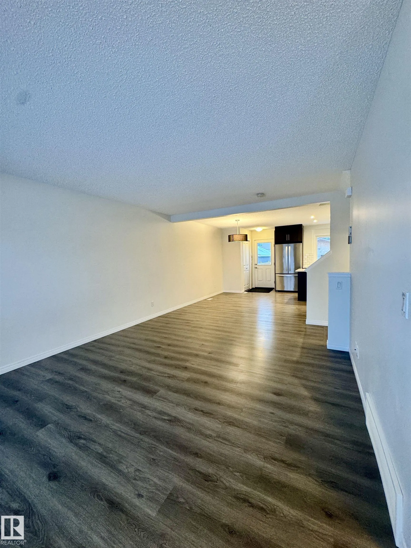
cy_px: 274
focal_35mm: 14
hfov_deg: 85.7
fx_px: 222
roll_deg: +1.8
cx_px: 206
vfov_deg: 102.1
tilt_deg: -4.0
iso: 250
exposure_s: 1/60
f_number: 2.2
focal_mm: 2.22
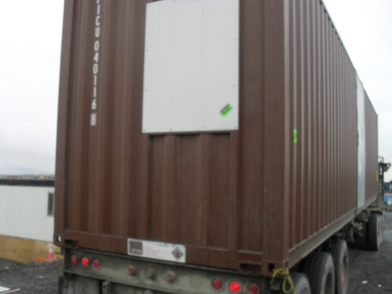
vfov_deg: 40.7
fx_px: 396
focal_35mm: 35
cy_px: 147
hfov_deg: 52.6
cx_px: 196
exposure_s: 1/250
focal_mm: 6.3
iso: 100
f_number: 3.2
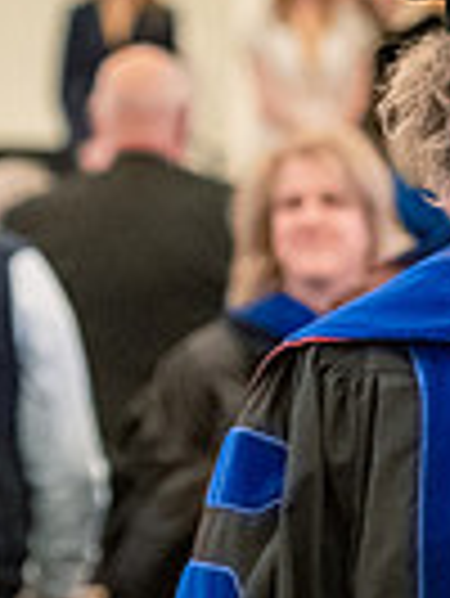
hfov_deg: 3.7
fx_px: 6870
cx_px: 382
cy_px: 299
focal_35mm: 397
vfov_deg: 5.0
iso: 6400
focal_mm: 95
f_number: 3.2
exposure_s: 1/200
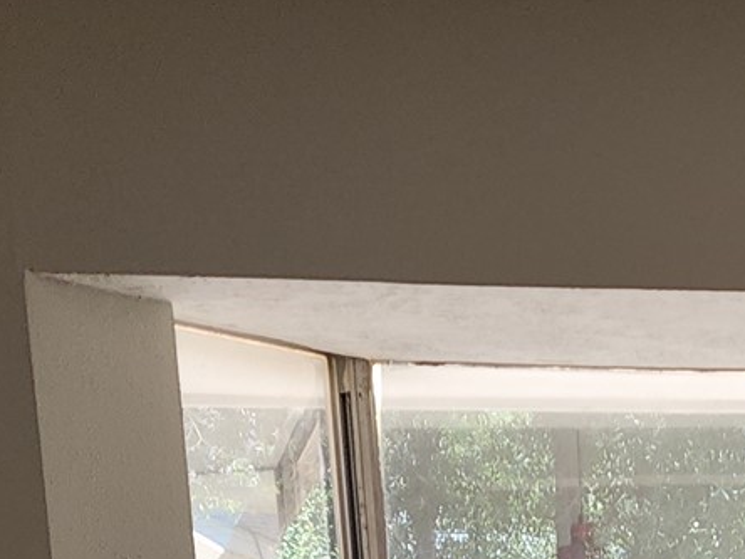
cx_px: 824
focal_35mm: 106
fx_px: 2281
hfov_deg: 17.9
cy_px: 1145
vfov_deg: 12.2
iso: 25
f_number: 1.8
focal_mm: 6.4
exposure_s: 1/60
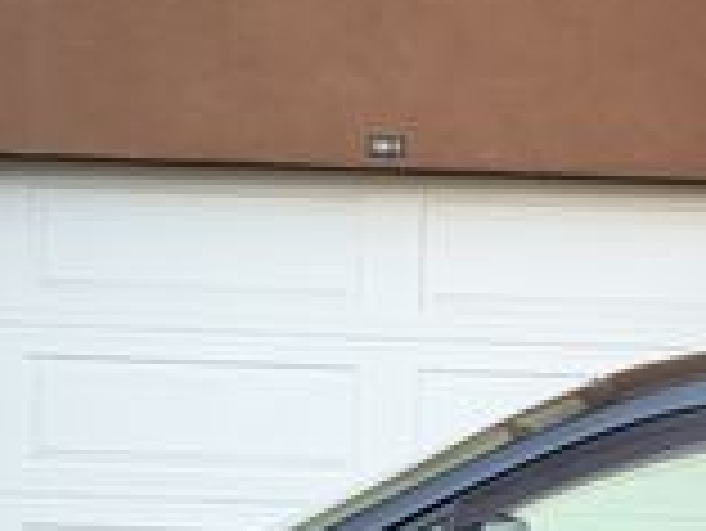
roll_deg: -1.4
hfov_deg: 10.0
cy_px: 688
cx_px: 706
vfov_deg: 7.5
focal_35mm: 196
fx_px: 4001
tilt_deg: -3.3
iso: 64
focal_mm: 6.76
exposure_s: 1/302
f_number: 1.78
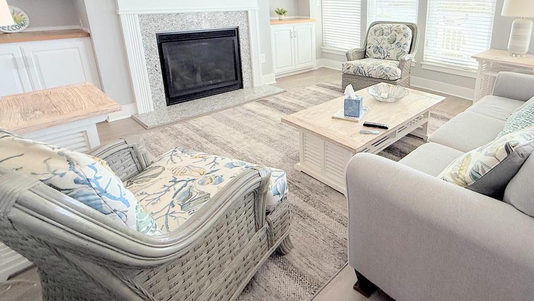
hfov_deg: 78.7
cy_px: 84
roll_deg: -0.2
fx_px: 312
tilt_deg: -16.1
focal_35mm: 22
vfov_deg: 49.9
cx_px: 354
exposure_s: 1/215
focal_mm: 2.22
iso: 64
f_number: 2.2
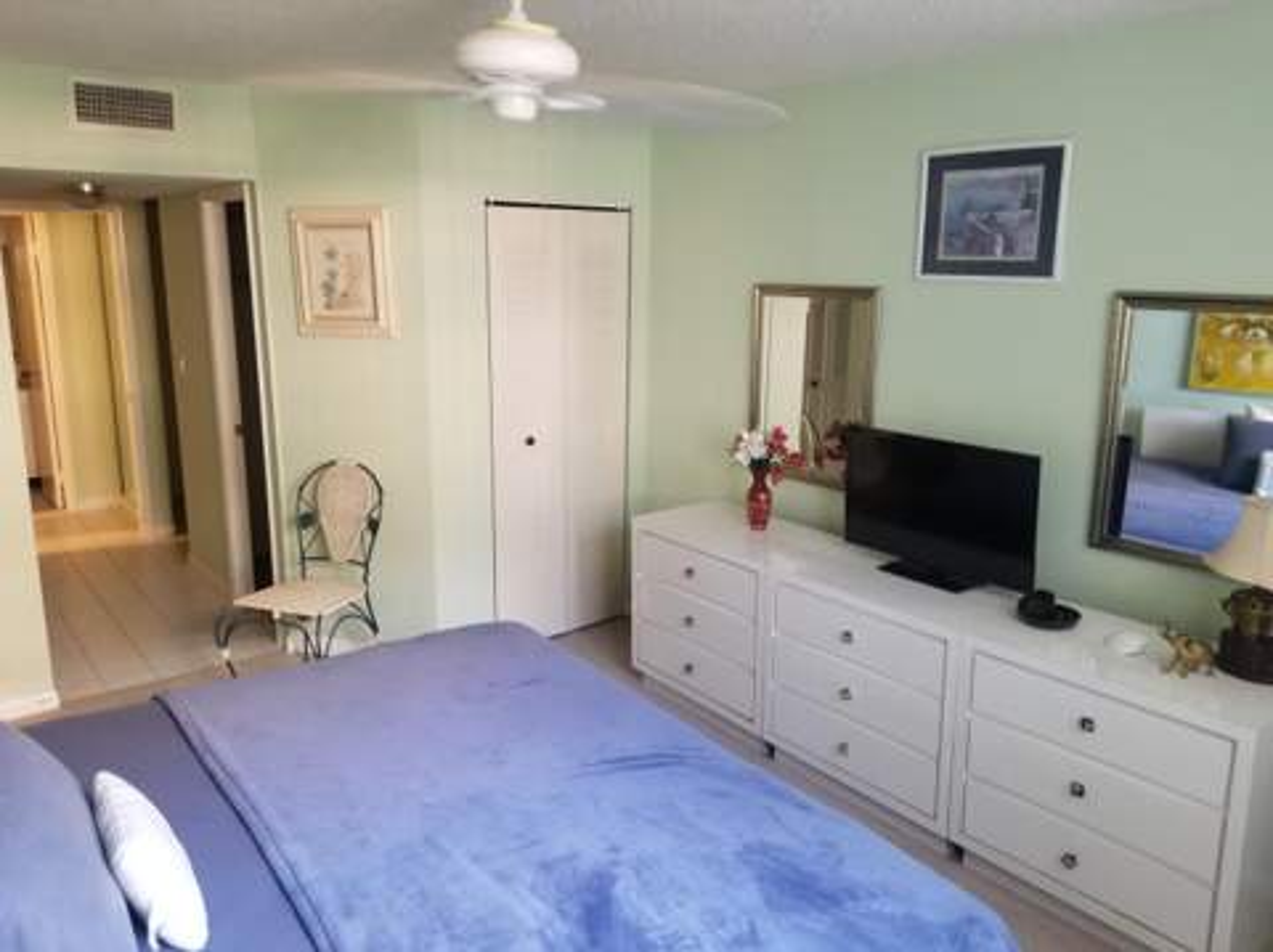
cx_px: 636
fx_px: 955
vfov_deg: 53.0
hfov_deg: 67.4
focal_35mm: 26
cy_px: 476
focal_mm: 4.3
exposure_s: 1/13
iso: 200
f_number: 1.7
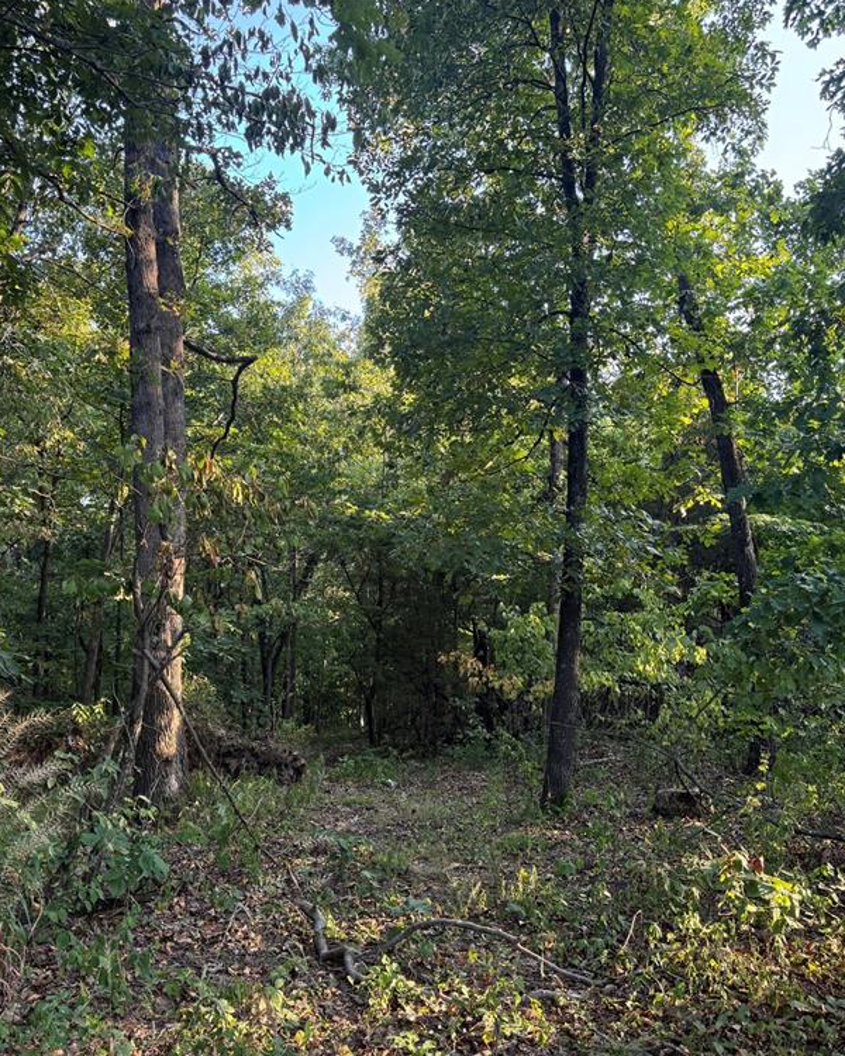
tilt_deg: +2.8
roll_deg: -1.0
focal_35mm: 32
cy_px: 536
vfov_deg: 55.7
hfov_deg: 45.8
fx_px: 1000
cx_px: 420
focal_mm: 6.76
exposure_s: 1/121
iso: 125
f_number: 1.78
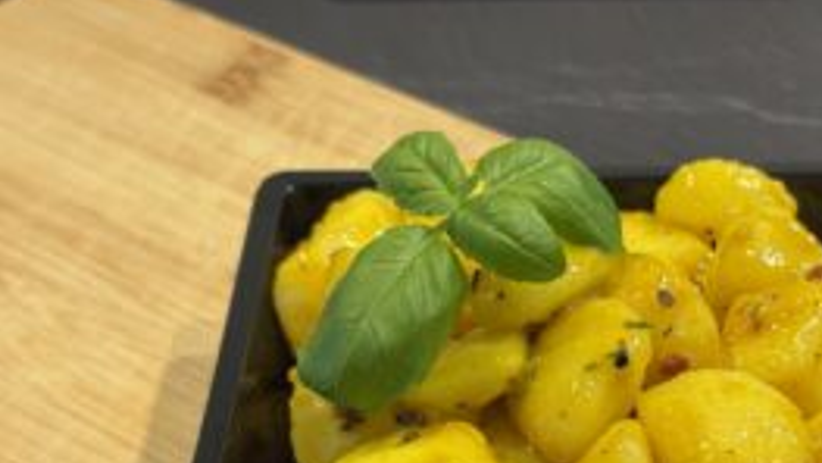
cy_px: 440
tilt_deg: -42.7
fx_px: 1831
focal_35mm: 84
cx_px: 606
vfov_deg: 14.2
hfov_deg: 25.0
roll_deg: +3.3
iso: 80
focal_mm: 5.96
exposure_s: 1/50
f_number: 1.6
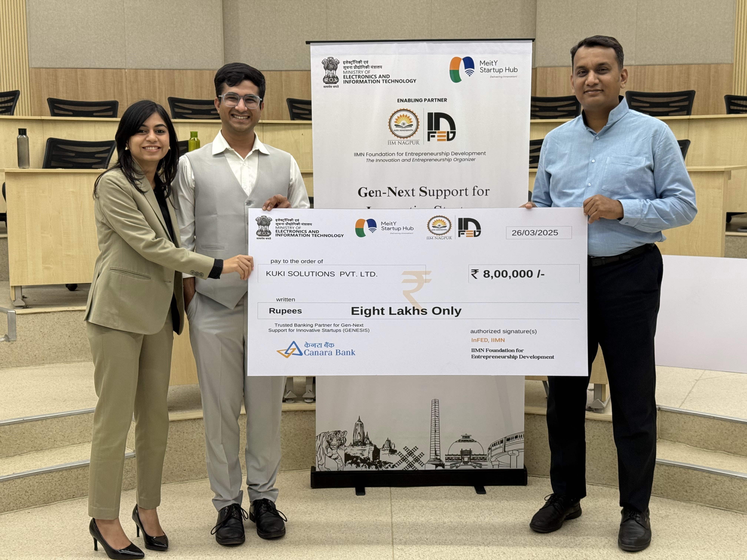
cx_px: 374
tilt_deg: -6.9
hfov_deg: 39.7
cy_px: 280
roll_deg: +0.3
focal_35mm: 48
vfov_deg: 30.3
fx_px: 1036
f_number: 1.78
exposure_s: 1/100
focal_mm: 6.76
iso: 100
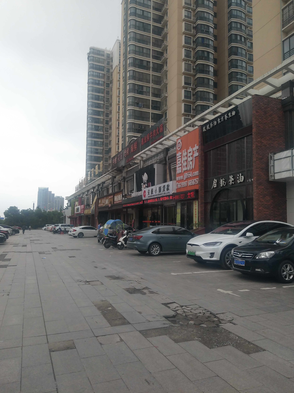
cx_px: 147
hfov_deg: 53.1
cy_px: 196
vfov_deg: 67.3
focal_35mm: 26
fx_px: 294
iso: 64
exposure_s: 1/582
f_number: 2
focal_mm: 3.88
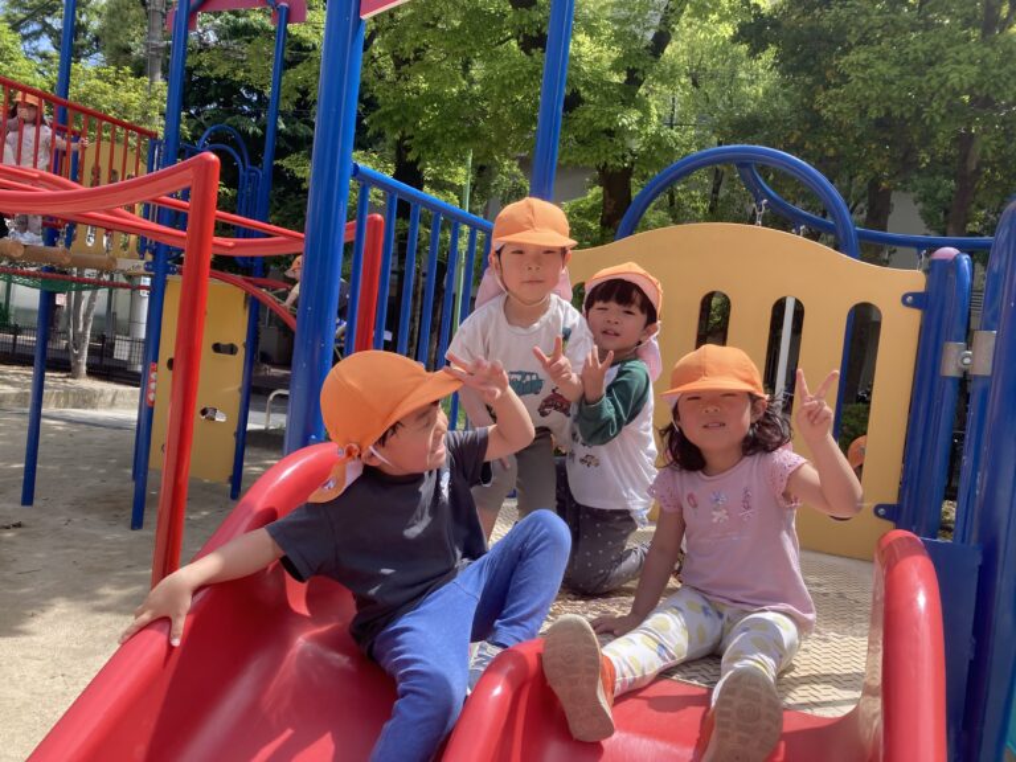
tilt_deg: -2.0
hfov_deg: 63.4
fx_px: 822
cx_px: 508
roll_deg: -8.0
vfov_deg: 49.7
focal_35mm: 28
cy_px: 381
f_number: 1.8
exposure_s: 1/1116
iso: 20
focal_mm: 3.99
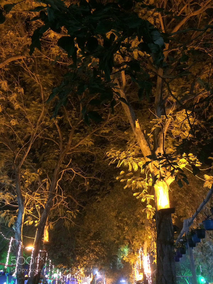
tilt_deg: +33.6
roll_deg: +2.2
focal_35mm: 29
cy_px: 142
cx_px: 106
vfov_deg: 61.7
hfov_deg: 48.2
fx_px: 238
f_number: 2.2
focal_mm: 4.15
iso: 320
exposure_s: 1/17
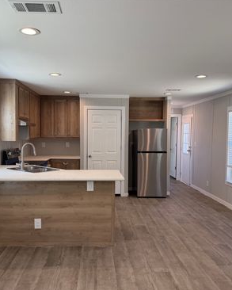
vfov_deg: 55.7
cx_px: 106
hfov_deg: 45.8
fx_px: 275
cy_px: 145
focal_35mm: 32
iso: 100
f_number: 1.78
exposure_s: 1/191
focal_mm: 6.76
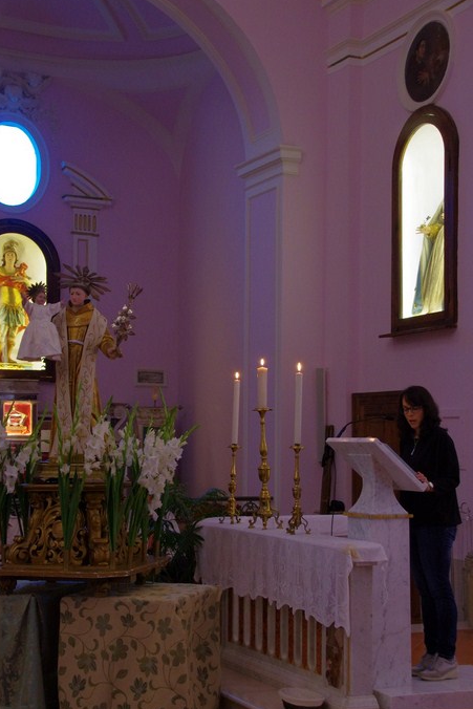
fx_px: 1212
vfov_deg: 32.6
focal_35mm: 62
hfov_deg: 22.1
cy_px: 386
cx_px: 223
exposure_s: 1/15
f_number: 6.3
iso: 1600
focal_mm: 37
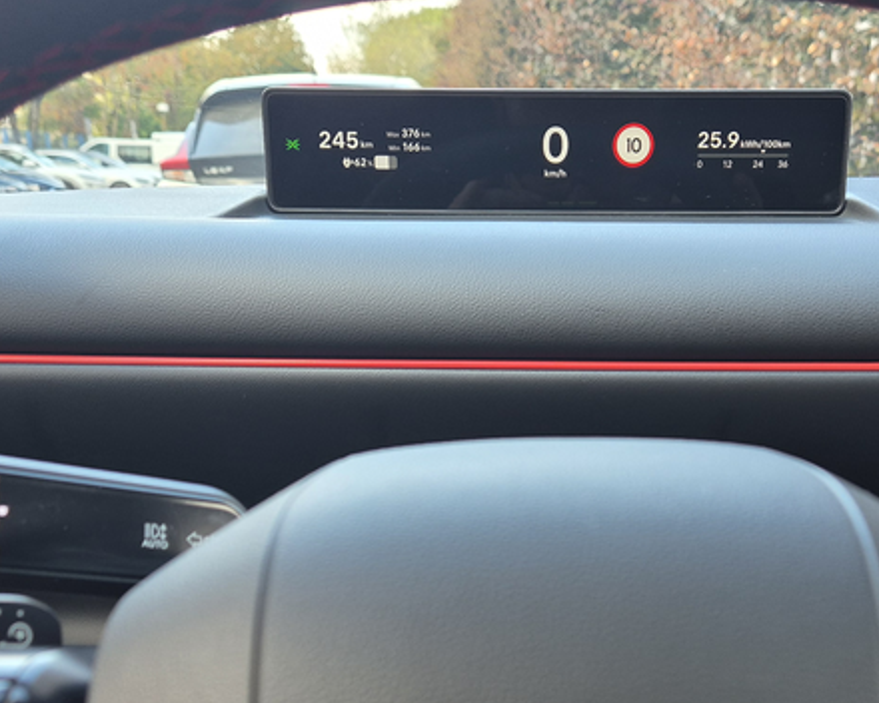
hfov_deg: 38.6
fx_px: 1249
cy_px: 610
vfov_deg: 30.3
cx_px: 535
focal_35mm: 48
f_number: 1.8
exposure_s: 1/90
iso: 100
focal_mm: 5.4
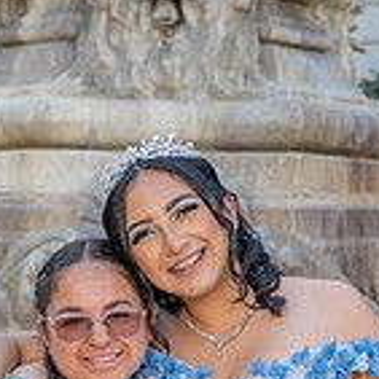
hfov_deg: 11.7
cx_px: 258
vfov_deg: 11.4
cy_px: 508
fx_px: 1846
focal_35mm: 149
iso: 200
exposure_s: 1/200
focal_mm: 55
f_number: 4
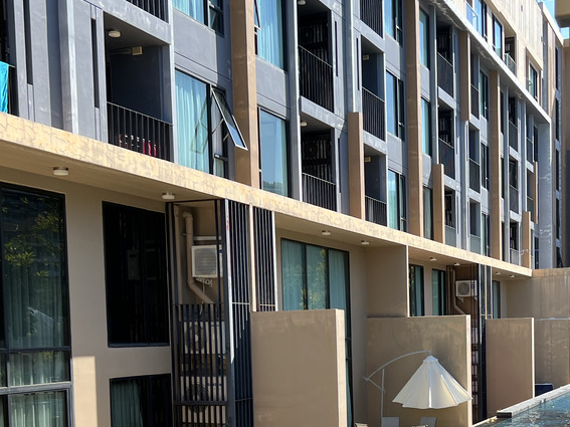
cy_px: 374
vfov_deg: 25.8
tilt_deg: -3.2
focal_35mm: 55
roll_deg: +1.3
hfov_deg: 34.5
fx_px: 905
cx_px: 402
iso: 50
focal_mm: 5.7
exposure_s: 1/1779
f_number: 1.5
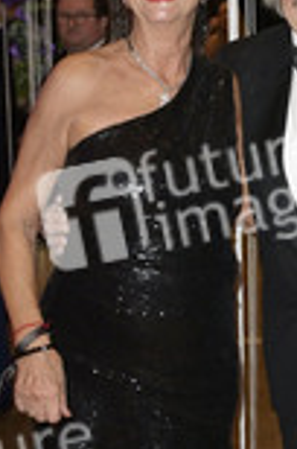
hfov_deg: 12.4
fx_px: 1355
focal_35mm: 109
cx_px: 271
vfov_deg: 18.6
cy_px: 347
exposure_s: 1/200
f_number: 5.6
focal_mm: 42
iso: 2500
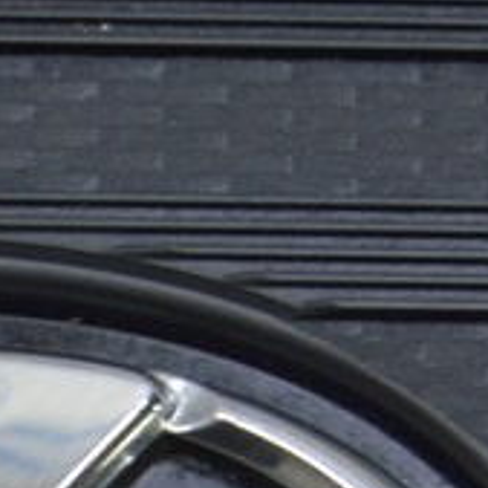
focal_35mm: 385
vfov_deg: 4.5
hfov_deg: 4.5
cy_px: 723
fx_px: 6141
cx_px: -78
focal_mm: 50
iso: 400
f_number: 5.6
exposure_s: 1/20
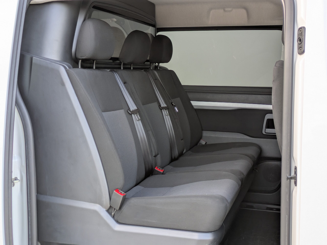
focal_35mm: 51
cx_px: 164
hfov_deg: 37.5
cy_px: 122
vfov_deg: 28.6
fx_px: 482
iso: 39
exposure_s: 1/119
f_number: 1.89
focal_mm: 5.43
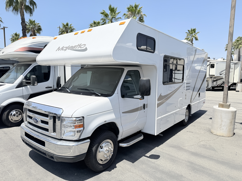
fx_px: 168
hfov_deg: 71.6
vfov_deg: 56.8
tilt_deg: -8.0
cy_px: 90
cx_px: 121
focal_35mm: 24
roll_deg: -0.9
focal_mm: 6.76
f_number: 1.78
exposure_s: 1/5714
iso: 80
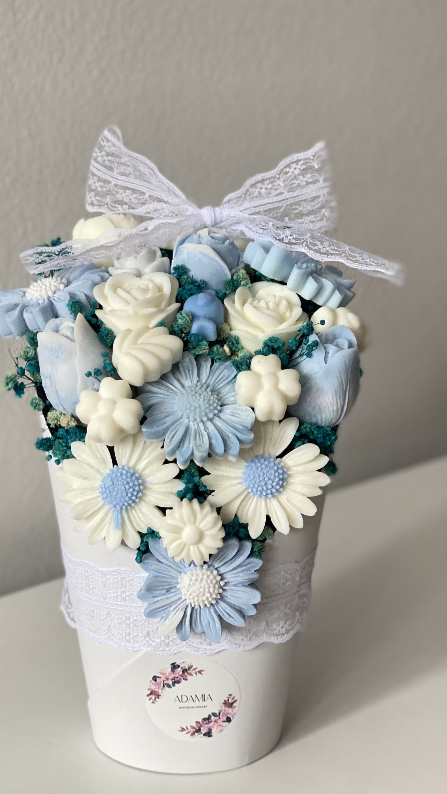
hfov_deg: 21.1
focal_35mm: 57
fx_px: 1201
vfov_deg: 36.6
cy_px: 399
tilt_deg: -18.7
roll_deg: -1.6
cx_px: 202
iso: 125
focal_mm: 6
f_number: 2
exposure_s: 1/122
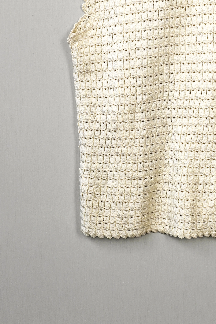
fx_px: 729
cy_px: 101
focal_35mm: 81
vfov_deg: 24.9
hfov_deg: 16.7
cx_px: 173
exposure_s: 1/80
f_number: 7.1
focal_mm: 32
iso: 320
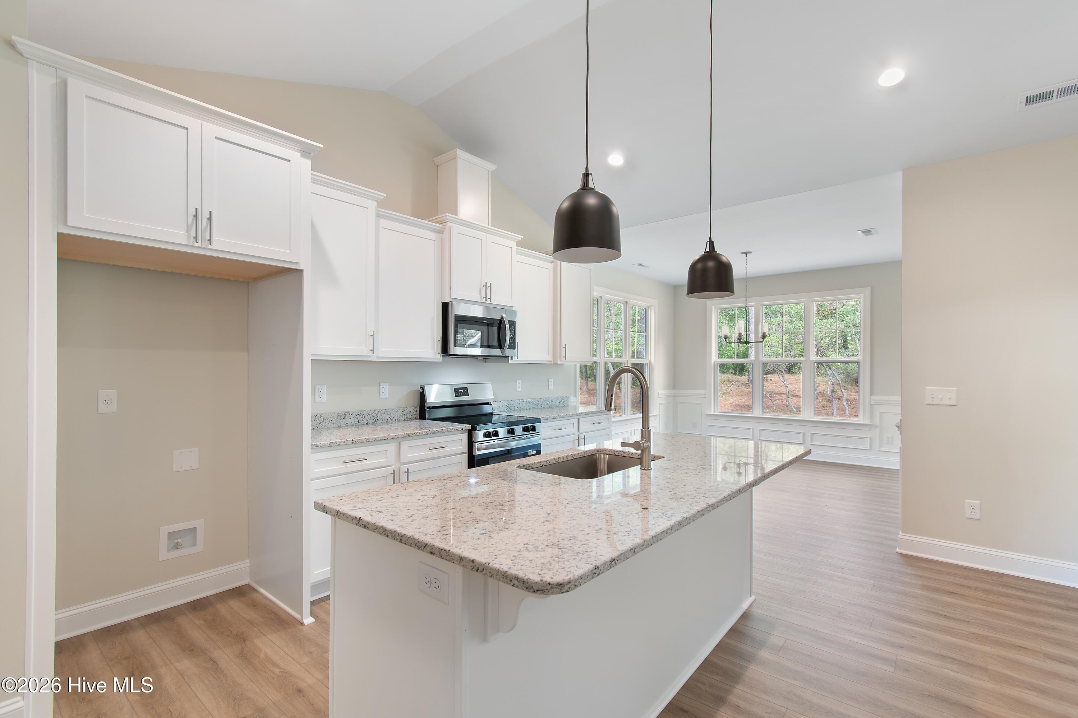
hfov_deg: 100.4
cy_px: 359
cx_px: 539
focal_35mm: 15
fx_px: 449
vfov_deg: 77.3
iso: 100
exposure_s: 1/3
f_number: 4.5
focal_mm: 10
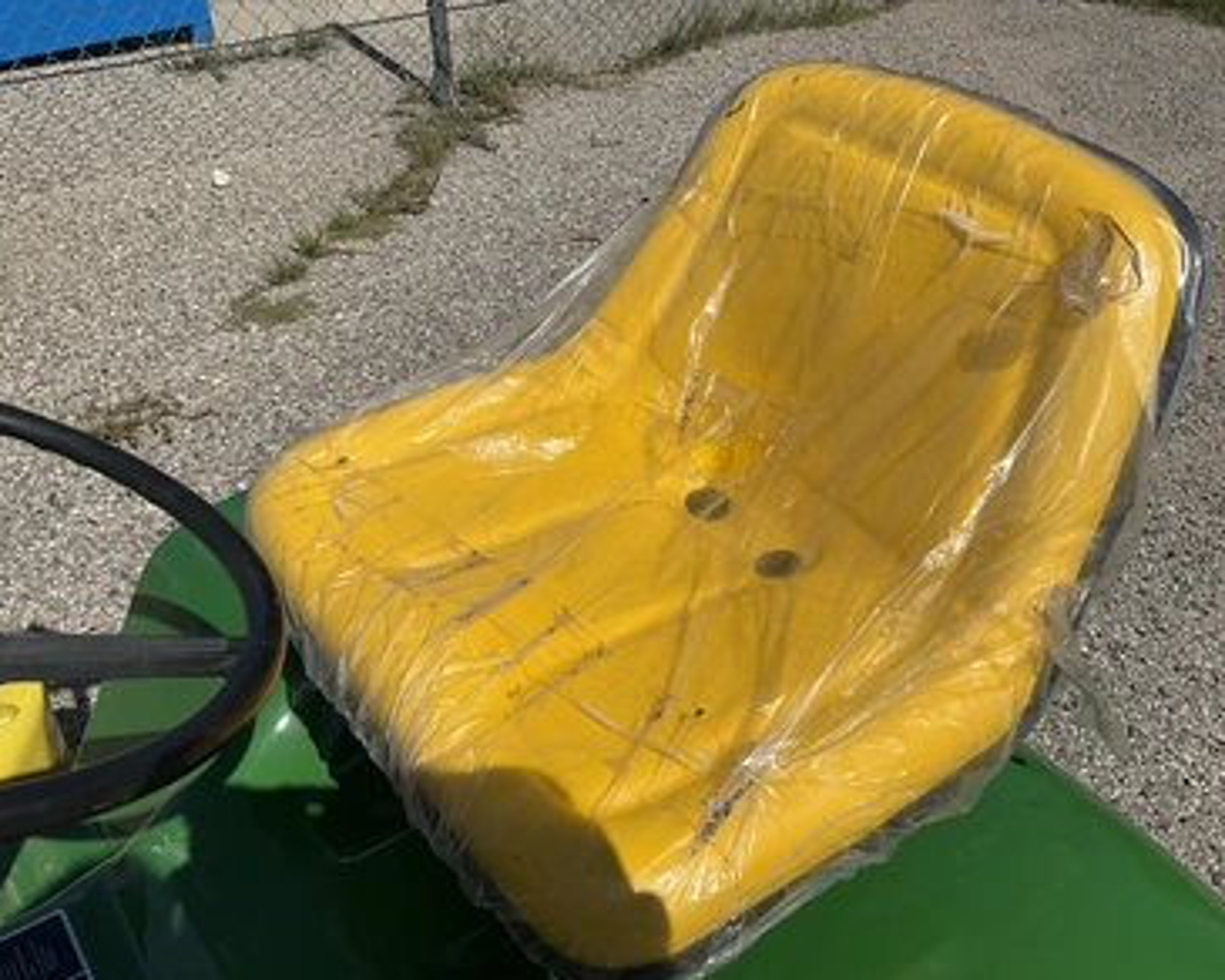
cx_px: 661
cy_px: 500
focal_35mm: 31
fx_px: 1124
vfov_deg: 47.1
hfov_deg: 57.1
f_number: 1.8
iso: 25
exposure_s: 1/5814
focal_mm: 3
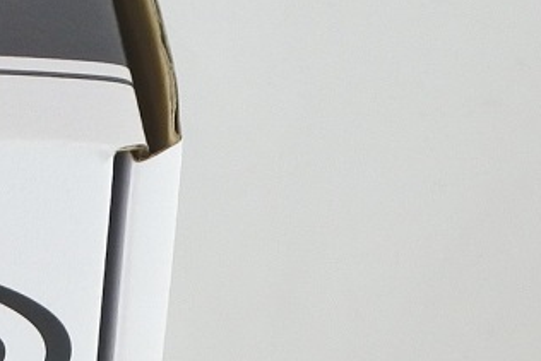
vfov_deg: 6.4
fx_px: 3082
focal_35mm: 205
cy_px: 855
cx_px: -531
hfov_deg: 9.4
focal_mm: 13.7
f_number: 4
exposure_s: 1/125
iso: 450
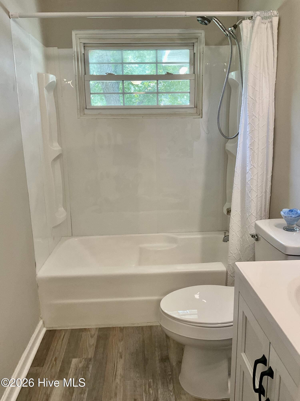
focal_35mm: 29
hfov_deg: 48.2
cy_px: 200
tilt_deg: -12.0
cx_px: 150
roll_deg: +1.0
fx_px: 335
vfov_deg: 61.7
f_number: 1.8
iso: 80
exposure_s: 1/60
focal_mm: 3
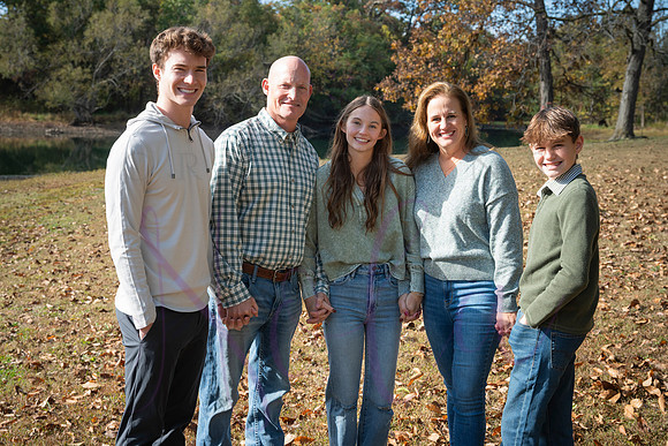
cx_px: 334
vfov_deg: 26.3
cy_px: 223
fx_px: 952
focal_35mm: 51
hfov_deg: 38.6
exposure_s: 1/640
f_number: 5.6
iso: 400
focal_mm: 51
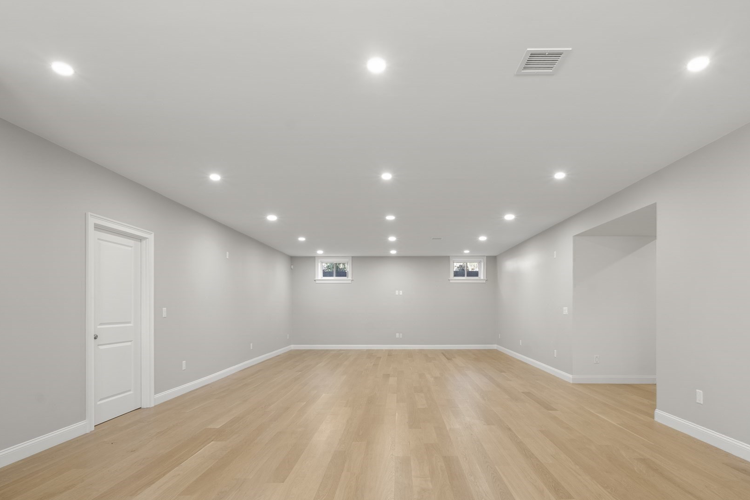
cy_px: 300
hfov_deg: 86.8
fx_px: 396
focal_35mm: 19
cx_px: 398
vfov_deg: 64.0
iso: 800
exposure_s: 1/2.5
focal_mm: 15
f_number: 9
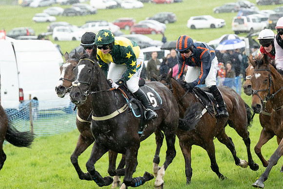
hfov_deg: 9.5
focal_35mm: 217
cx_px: 142
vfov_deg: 6.3
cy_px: 94
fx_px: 1705
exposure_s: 1/500
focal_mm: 145
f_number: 4
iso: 2000
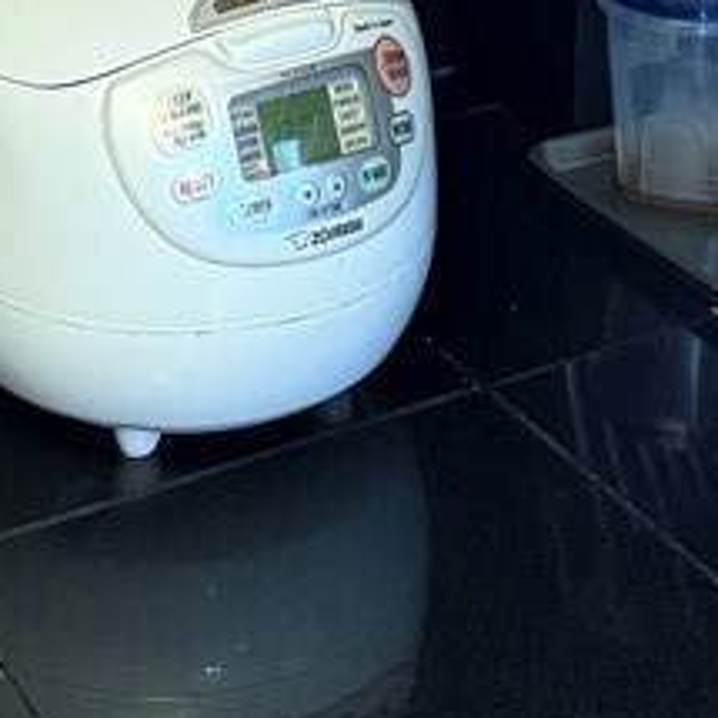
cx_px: 468
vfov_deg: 13.4
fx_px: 2370
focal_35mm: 101
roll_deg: -2.1
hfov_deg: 17.2
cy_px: -918
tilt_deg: +0.5
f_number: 1.78
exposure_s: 1/60
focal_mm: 6.76
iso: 400
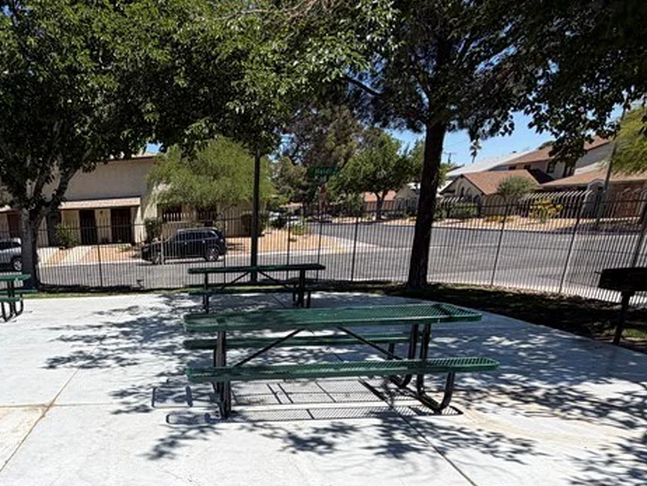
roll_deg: +3.4
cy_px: 459
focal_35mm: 31
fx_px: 580
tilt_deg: -23.7
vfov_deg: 41.0
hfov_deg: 54.8
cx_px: 141
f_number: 2.2
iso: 20
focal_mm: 2.22
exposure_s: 1/1033
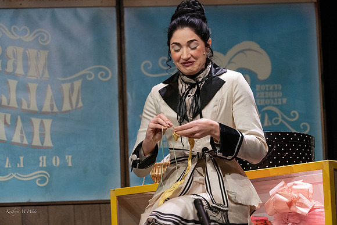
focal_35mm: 139
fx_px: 1301
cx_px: 168
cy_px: 112
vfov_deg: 9.9
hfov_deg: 14.8
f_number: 6.3
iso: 4000
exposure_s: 1/400
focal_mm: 139
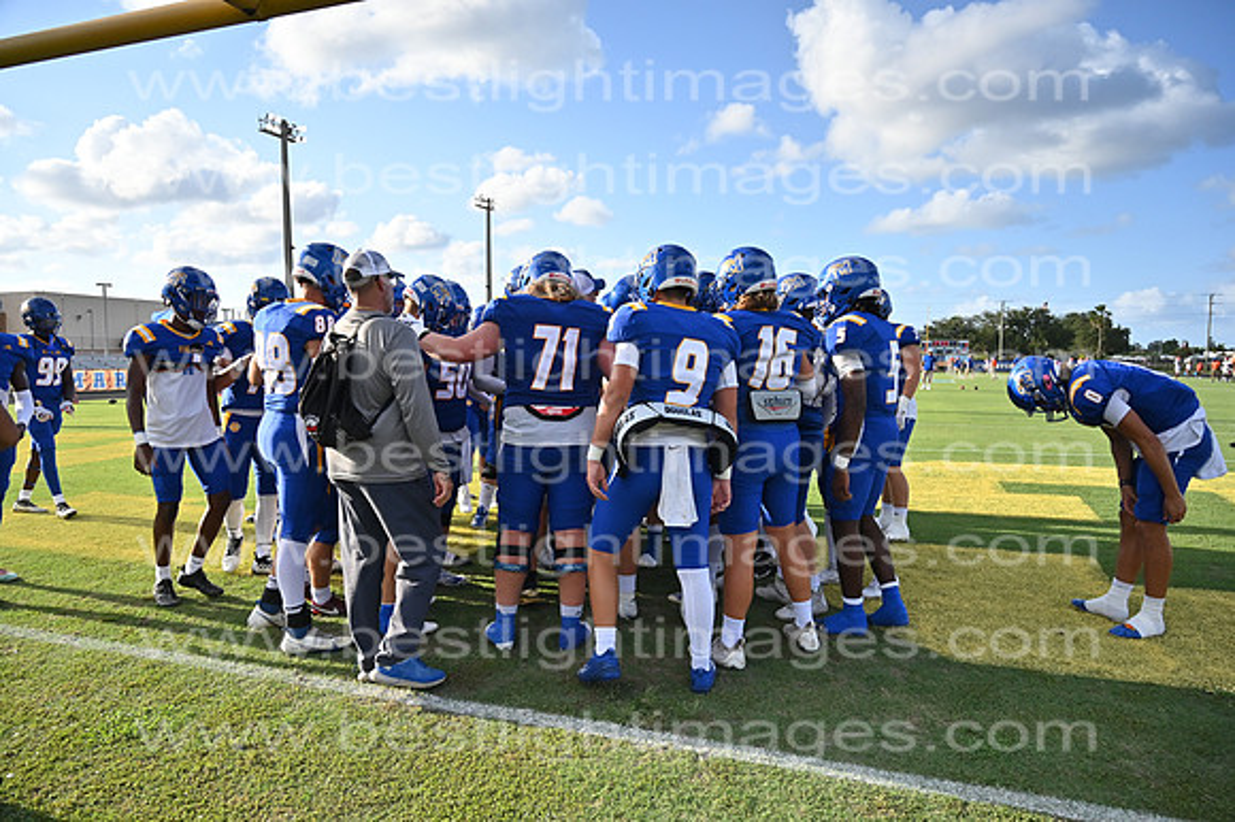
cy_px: 411
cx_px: 618
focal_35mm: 24
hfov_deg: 73.8
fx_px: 823
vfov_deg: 53.1
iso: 1000
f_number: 4
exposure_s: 1/8000
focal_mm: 24
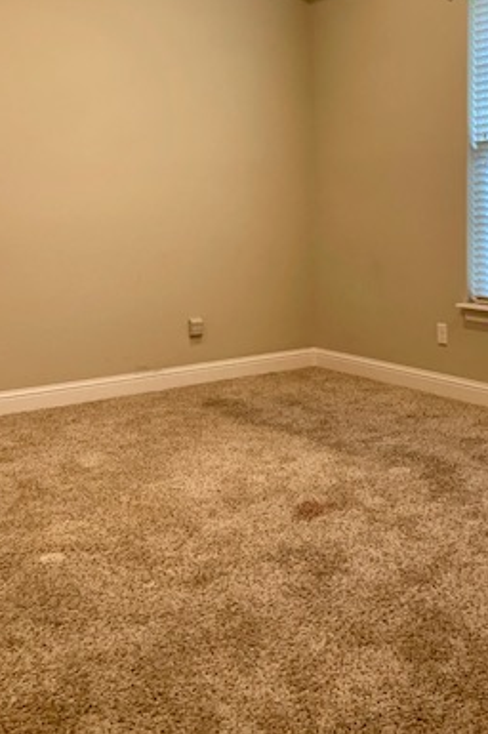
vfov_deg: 43.2
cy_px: 265
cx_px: 315
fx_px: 917
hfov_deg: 29.7
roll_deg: +0.8
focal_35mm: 45
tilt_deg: -2.2
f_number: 1.8
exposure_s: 1/60
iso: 200
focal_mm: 4.25
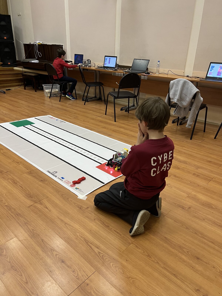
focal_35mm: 26
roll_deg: -0.8
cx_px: 111
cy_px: 148
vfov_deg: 67.3
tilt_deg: -24.5
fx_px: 222
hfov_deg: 53.1
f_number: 1.5
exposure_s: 1/50
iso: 100
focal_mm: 5.7
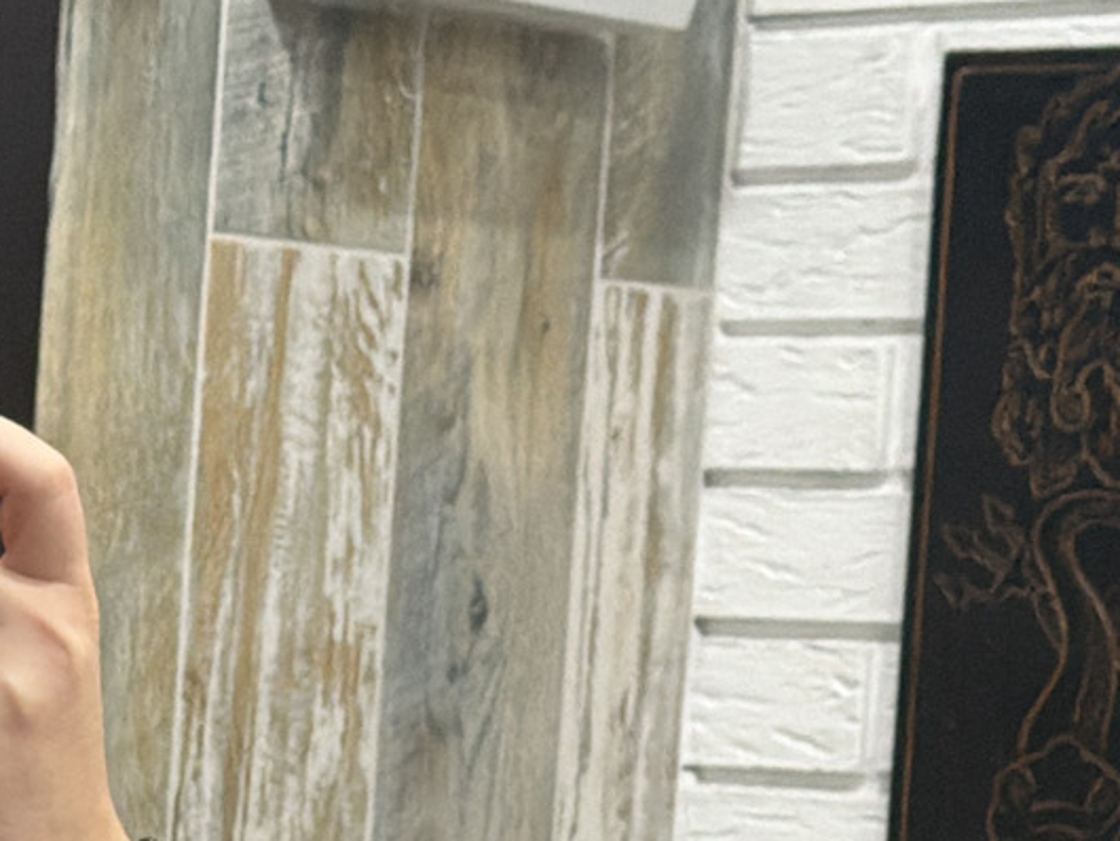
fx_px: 5859
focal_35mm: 181
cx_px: -435
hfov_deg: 10.6
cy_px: 1154
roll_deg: -2.5
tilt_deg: -6.7
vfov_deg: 8.1
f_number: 1.78
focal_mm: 6.76
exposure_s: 1/50
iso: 250
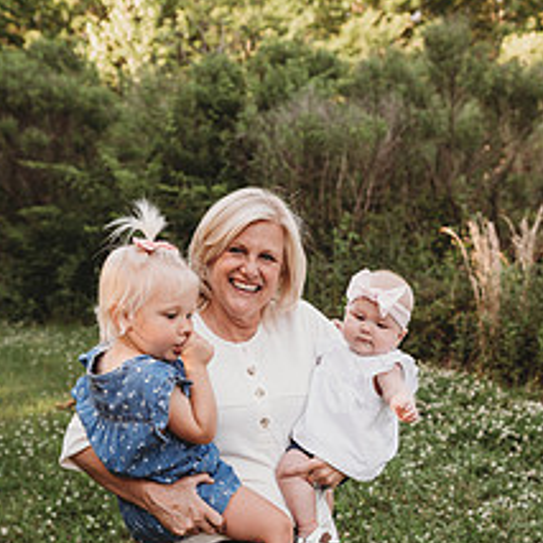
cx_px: 324
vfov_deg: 37.4
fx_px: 763
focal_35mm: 43
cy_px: 456
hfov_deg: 39.0
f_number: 2.8
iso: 160
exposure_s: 1/250
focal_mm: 24
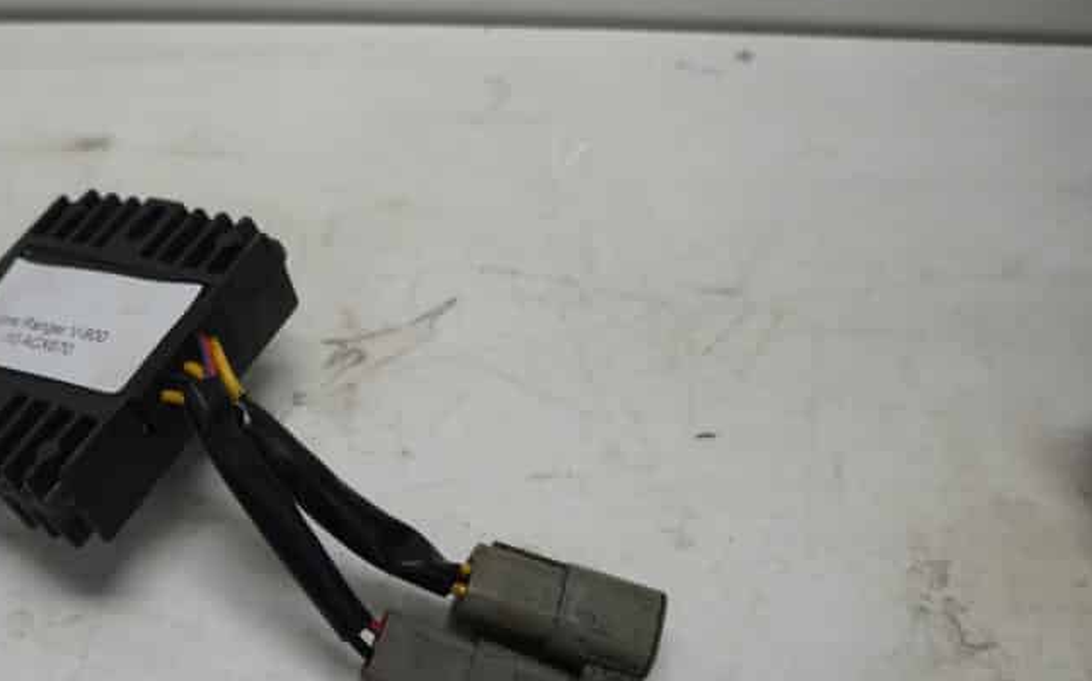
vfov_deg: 29.1
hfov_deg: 43.9
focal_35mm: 44
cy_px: 392
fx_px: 1309
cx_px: 279
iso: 100
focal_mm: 18
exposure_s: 1/100
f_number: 3.5
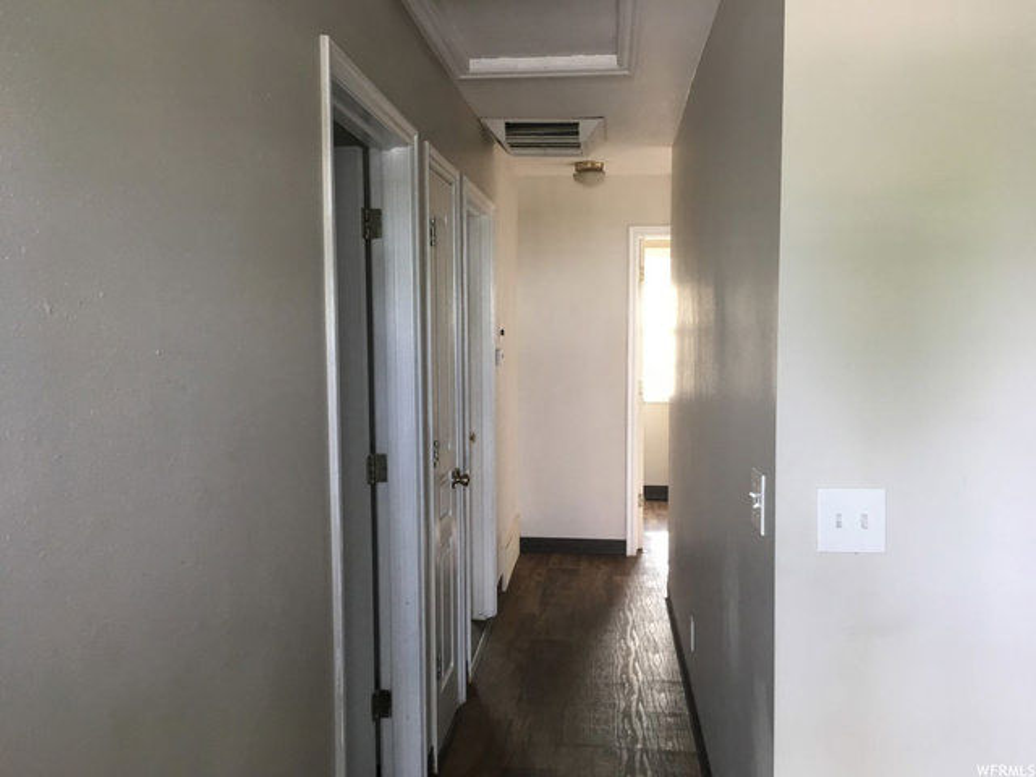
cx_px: 518
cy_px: 388
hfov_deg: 61.7
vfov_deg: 48.2
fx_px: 868
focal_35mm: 29
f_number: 2.2
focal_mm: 4.15
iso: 80
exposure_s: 1/30
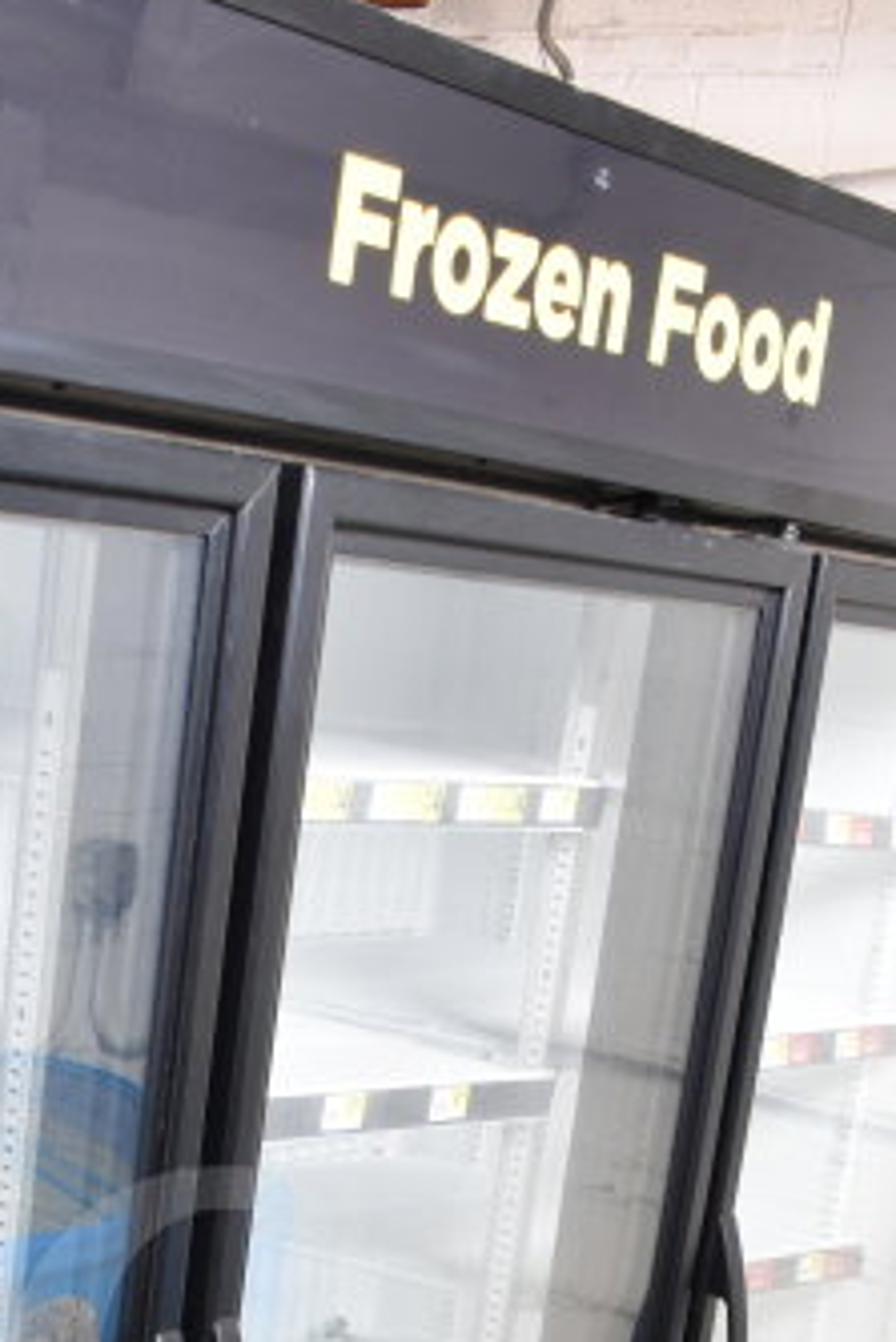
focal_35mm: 74
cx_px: 104
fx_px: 2760
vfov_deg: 25.3
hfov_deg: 18.2
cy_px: 1489
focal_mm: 18
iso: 400
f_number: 3.5
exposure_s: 1/30
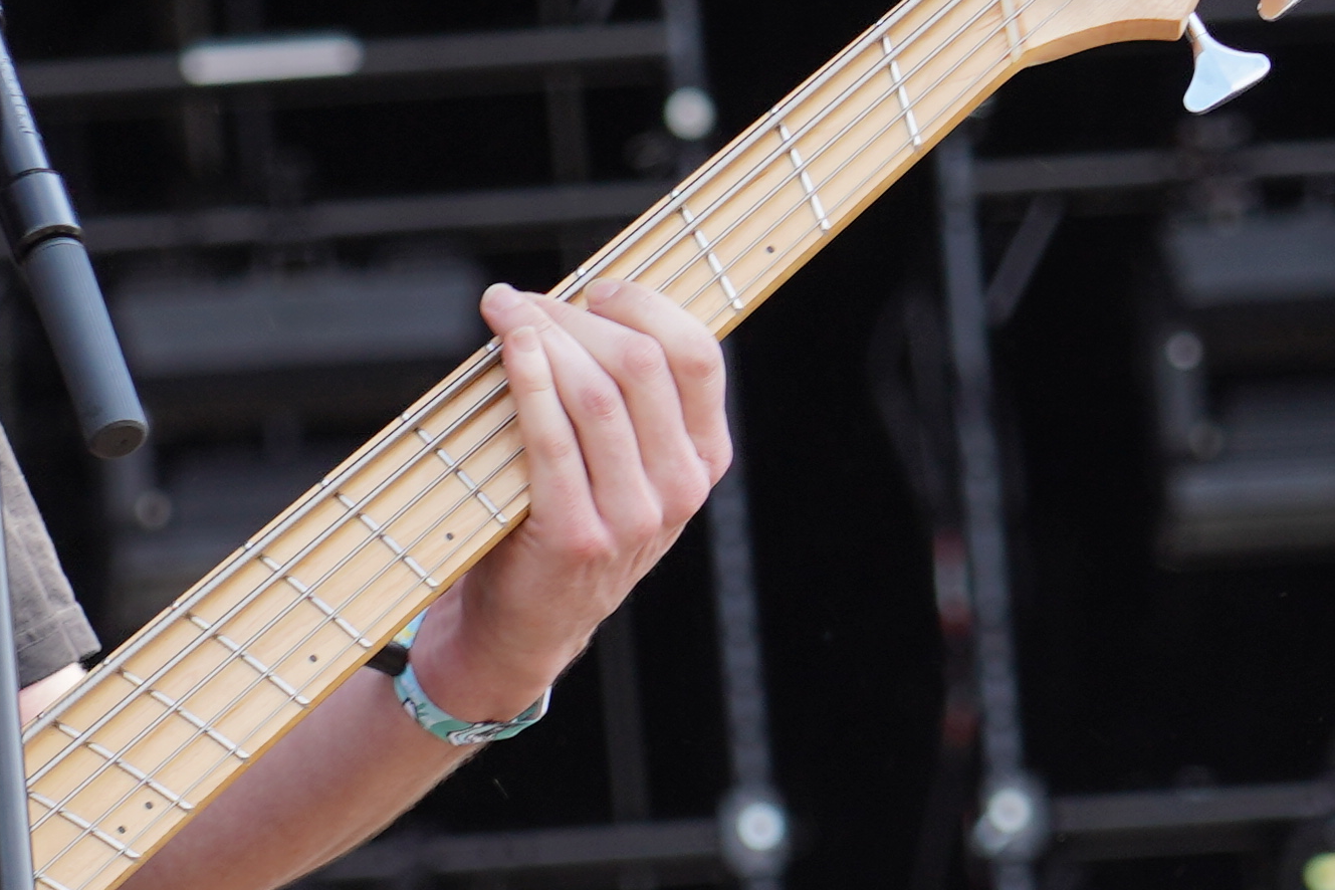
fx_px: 17576
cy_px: 761
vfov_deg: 2.9
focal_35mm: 474
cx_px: -15
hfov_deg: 4.3
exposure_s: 1/200
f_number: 4.5
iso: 100
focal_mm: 105
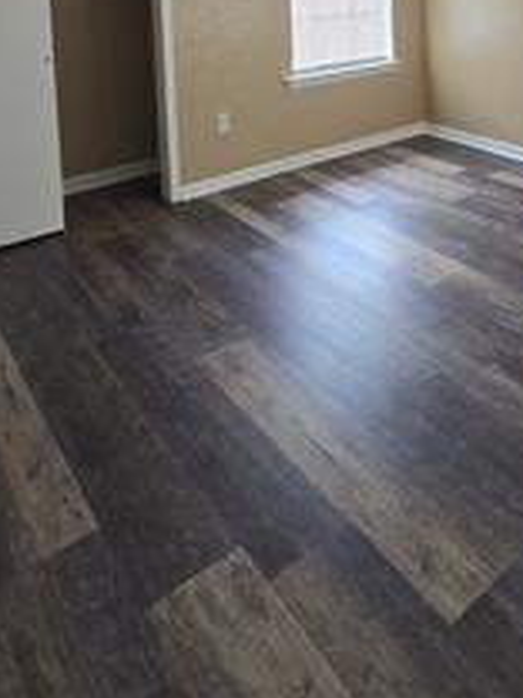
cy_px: 7
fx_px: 604
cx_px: 318
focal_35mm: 30
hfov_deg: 46.5
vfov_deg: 49.4
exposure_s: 1/100
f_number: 2.2
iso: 250
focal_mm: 2.2
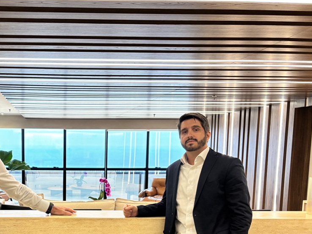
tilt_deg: -6.8
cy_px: 192
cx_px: 67
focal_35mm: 45
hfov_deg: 40.5
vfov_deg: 31.3
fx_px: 406
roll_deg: -0.5
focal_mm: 5.96
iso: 160
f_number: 1.6
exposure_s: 1/60
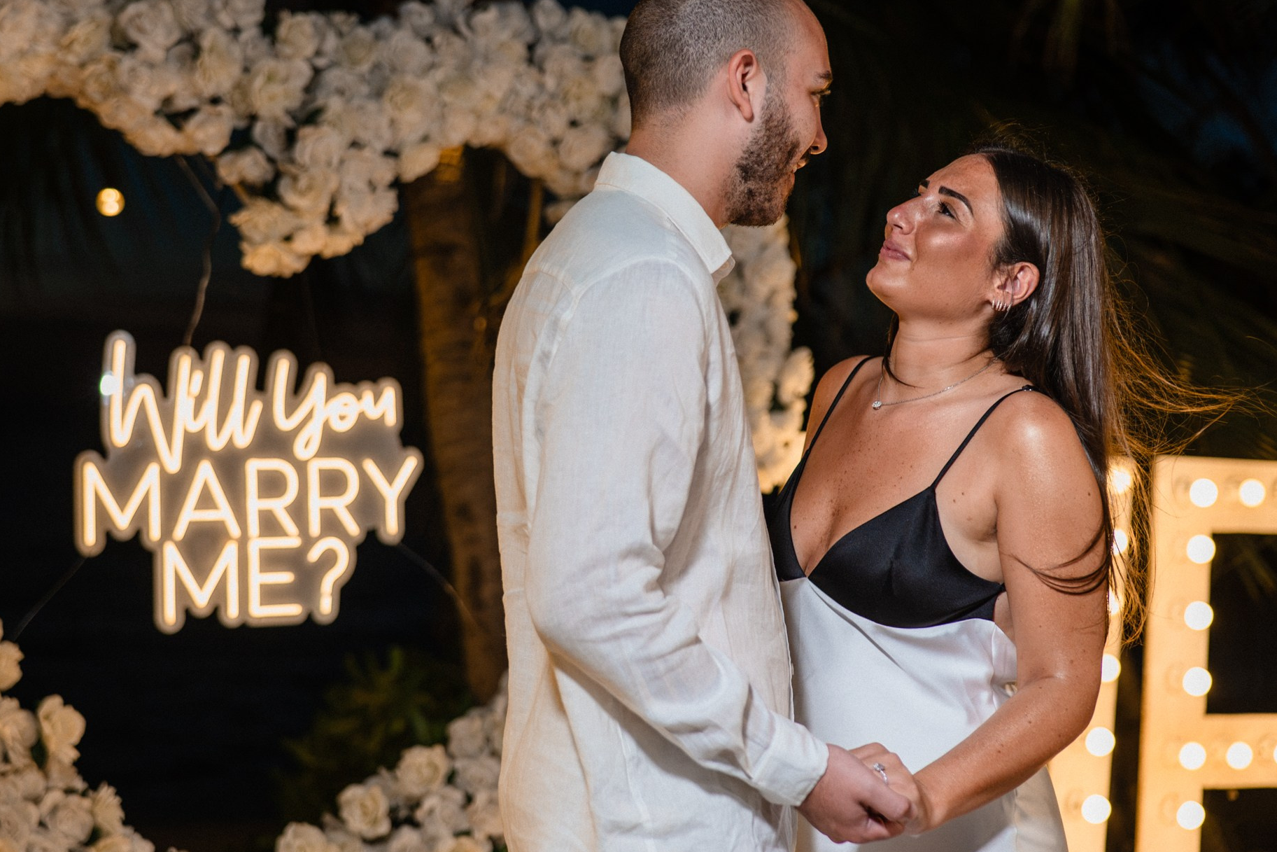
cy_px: 363
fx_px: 2235
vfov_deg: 21.6
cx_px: 574
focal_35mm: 63
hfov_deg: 31.9
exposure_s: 1/200
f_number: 2.2
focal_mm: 50
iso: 1600
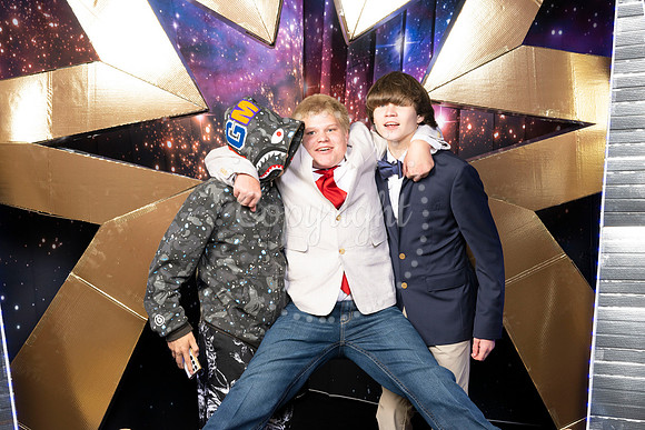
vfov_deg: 27.5
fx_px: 878
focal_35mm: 49
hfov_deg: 40.3
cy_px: 215
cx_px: 322
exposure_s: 1/125
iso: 320
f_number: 9
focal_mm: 49
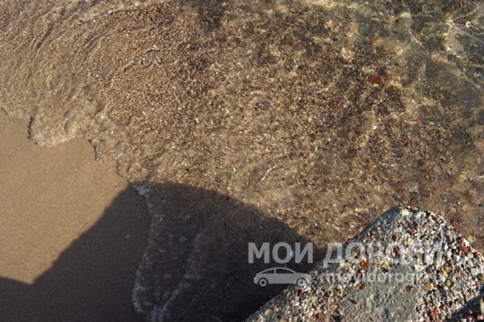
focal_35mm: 38
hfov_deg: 51.3
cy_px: 161
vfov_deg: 35.4
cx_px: 242
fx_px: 504
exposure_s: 1/160
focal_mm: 25
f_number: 8
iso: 200
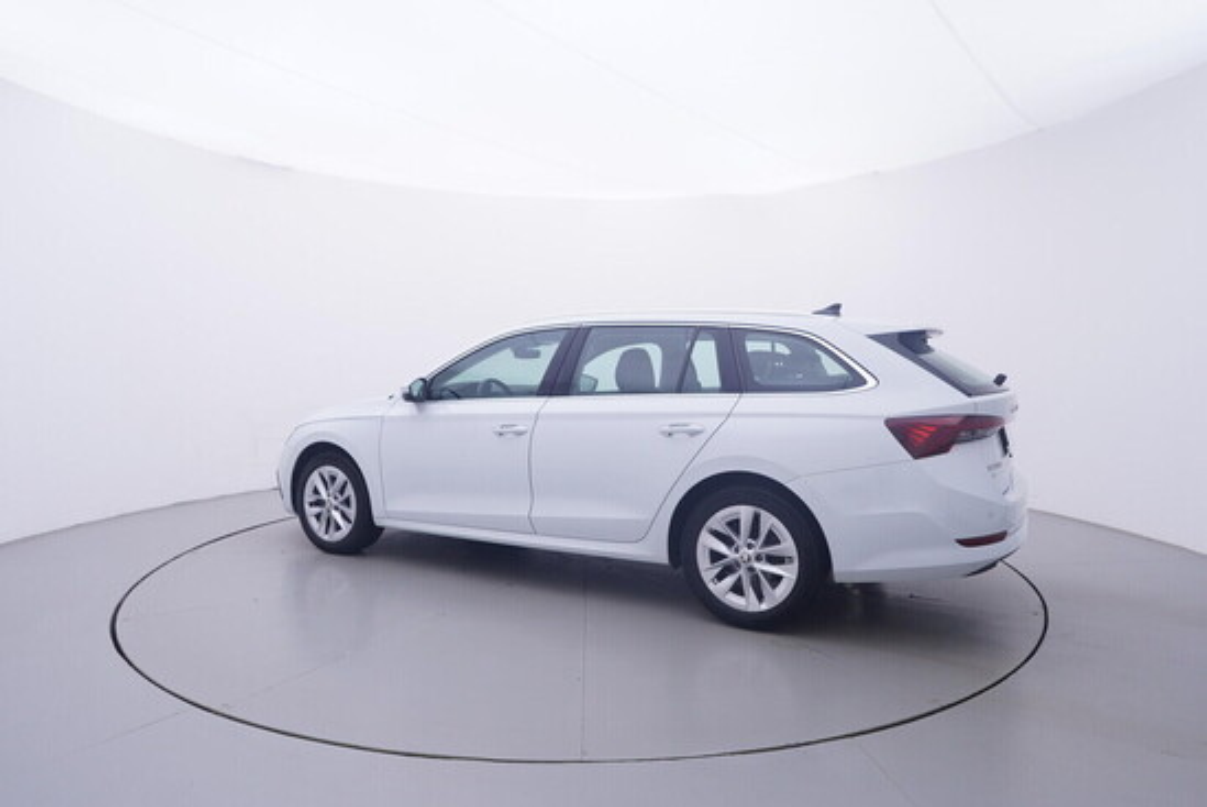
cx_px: 604
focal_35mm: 22
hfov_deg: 77.3
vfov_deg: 56.2
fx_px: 755
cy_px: 404
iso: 200
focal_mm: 15
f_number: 5
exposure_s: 1/80
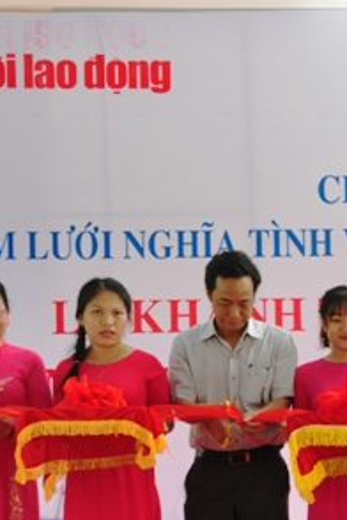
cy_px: 422
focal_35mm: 106
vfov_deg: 19.1
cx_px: 459
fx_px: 1532
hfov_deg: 12.5
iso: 800
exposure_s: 1/200
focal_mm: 26
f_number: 7.1
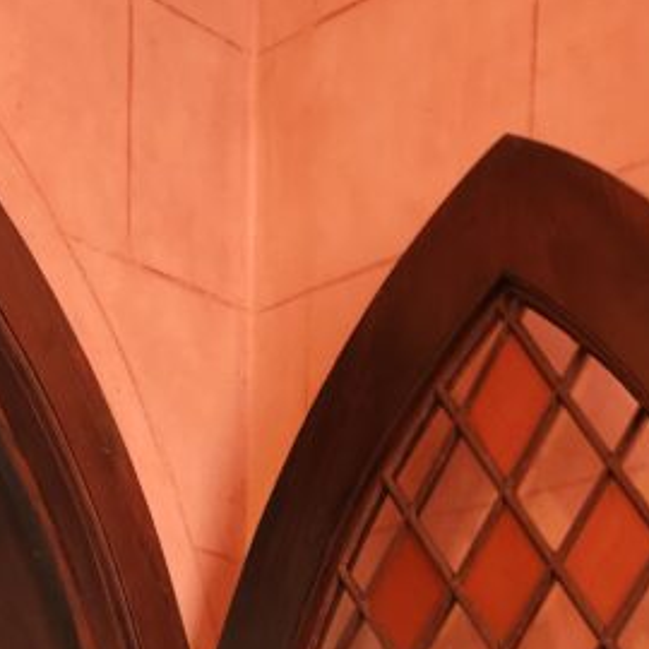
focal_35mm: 77
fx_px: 1633
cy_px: 1101
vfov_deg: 18.5
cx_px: 144
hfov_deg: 22.2
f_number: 1.8
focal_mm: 5.4
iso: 200
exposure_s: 1/40
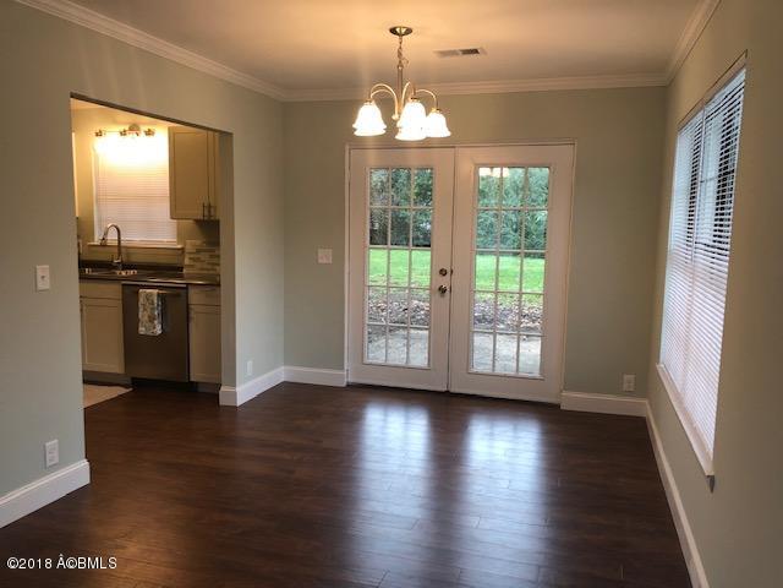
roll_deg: -1.0
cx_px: 392
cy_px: 294
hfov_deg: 63.4
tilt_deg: -6.0
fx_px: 633
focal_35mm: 28
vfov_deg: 49.7
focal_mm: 4
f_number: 1.8
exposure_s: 1/30
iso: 25
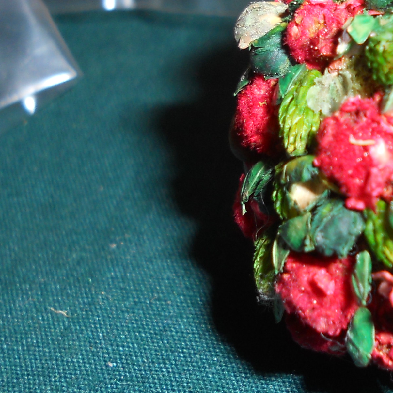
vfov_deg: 18.3
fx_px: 1207
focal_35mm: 94
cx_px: 351
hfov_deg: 18.2
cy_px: 89
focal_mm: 5.8
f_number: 8.8
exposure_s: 1/25
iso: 80
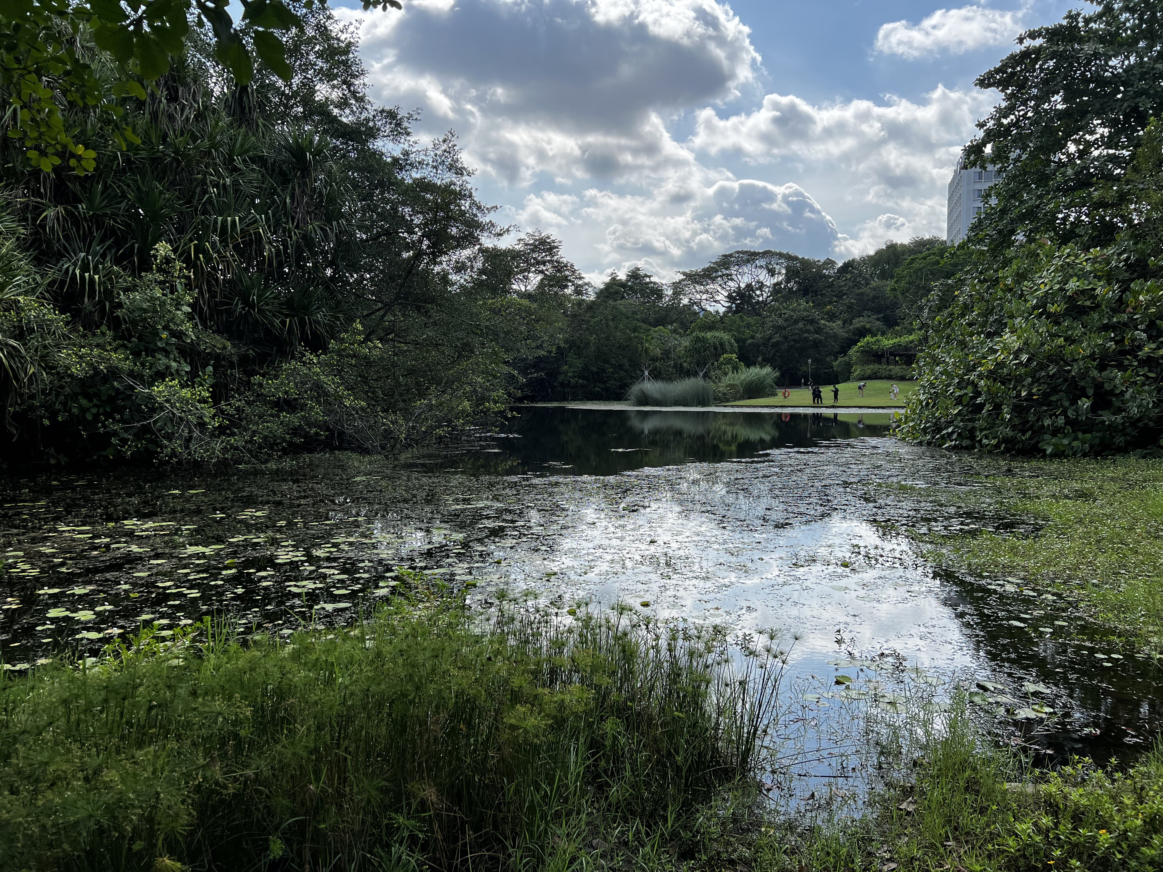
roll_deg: +0.5
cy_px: 436
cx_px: 582
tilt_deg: -3.5
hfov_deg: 67.3
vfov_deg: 53.1
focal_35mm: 26
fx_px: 874
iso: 50
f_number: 1.5
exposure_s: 1/3704
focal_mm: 5.7
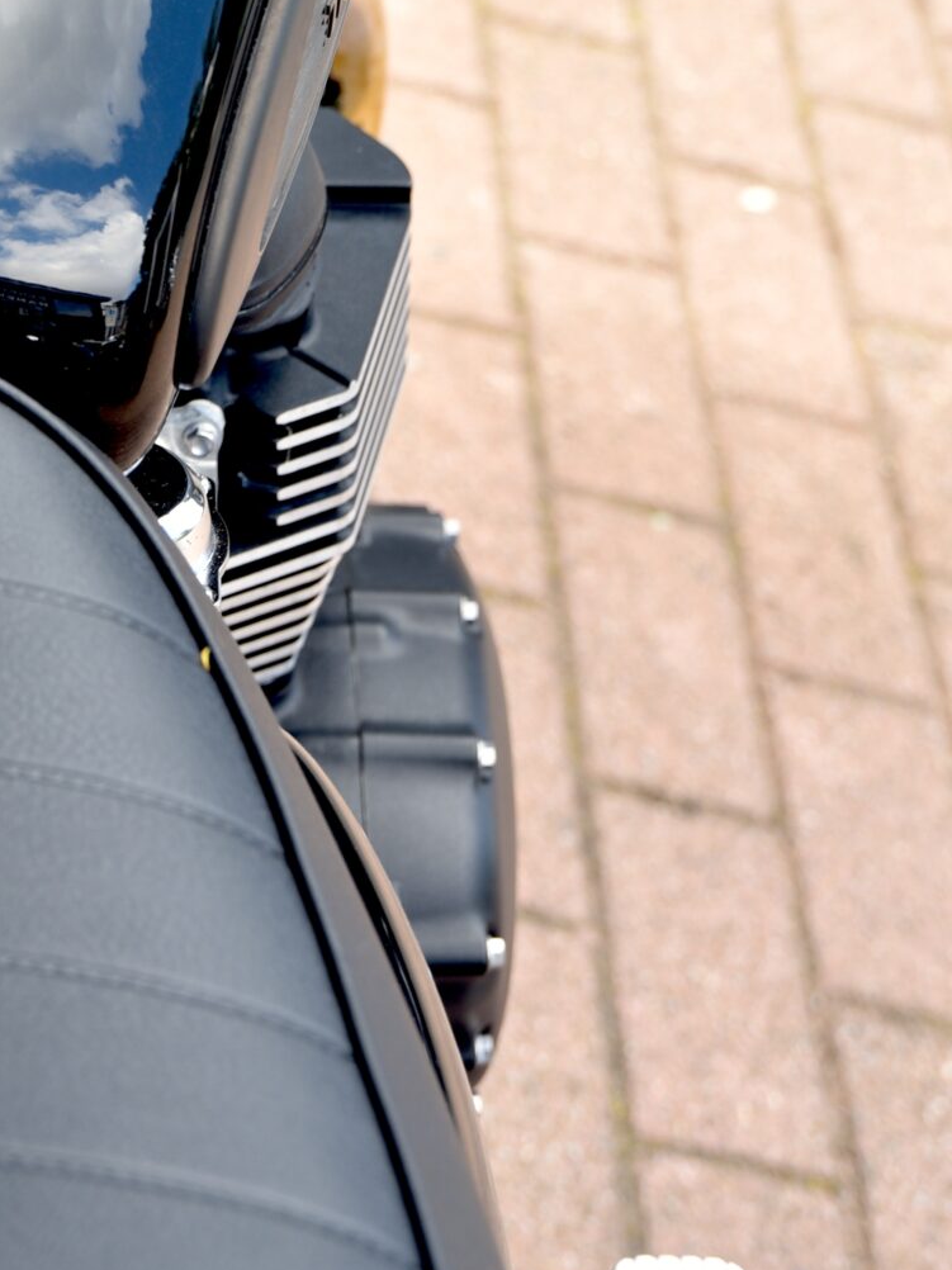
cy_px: -196
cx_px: -74
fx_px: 4329
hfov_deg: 12.4
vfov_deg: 16.1
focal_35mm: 118
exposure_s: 1/80
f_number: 4.5
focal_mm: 48
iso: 100
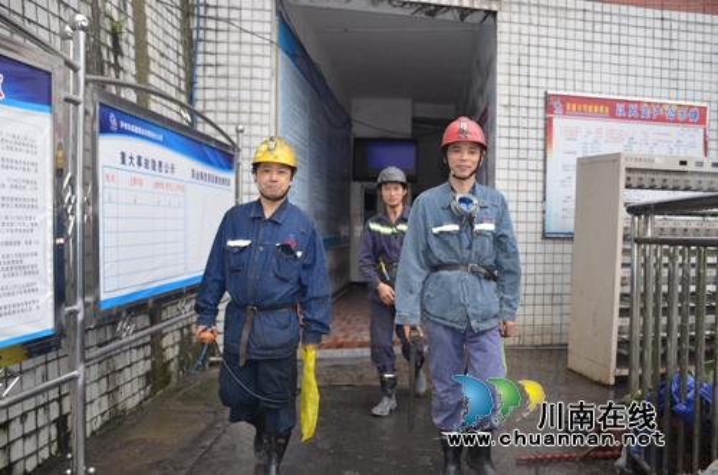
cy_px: 238
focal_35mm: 30
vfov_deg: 43.4
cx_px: 359
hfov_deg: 62.0
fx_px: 597
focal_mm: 20
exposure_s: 1/250
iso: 200
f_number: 3.8
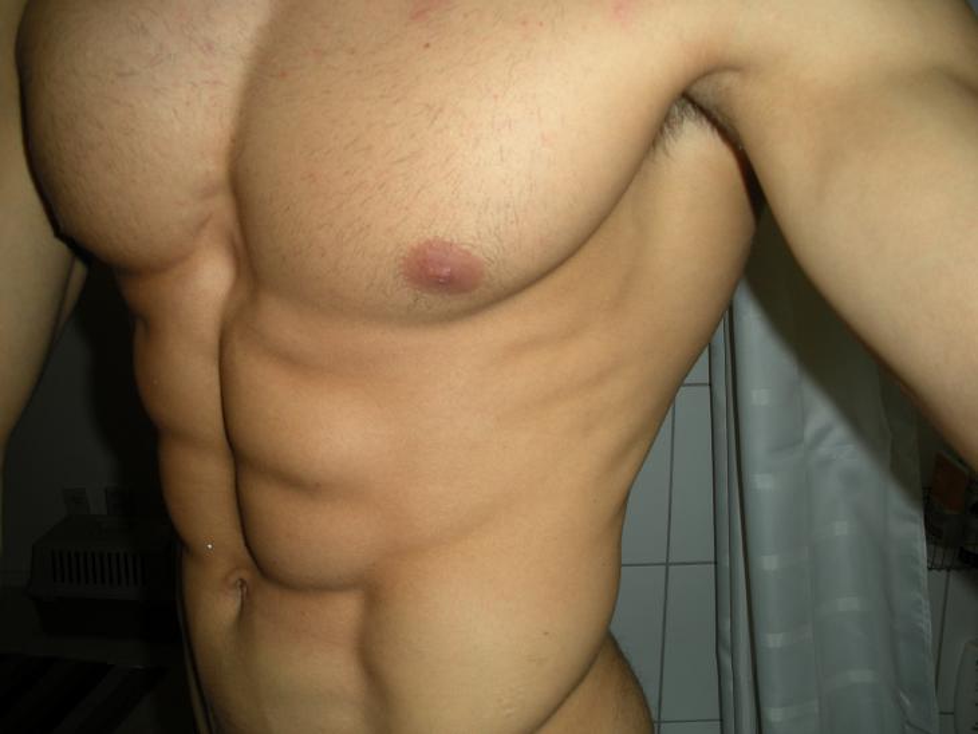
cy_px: 367
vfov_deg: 39.7
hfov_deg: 51.3
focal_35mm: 36
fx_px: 1017
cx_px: 489
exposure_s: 1/60
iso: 64
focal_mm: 6.3
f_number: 3.5
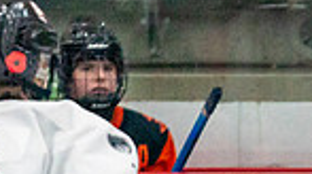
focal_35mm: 1251
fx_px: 10329
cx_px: 664
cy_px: 411
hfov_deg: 1.7
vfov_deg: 1.0
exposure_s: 1/1250
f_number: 2.8
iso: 3200
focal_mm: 200
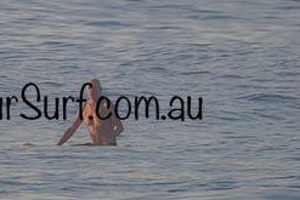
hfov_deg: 1.1
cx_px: 74
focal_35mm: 1917
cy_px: 92
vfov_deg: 0.7
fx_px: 15984
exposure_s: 1/1250
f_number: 11
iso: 2800
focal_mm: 800
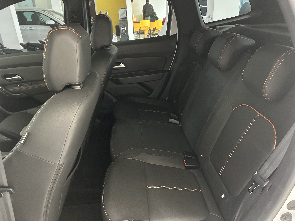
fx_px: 222
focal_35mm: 26
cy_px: 110
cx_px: 148
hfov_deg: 67.3
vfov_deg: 53.1
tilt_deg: -24.7
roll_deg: +3.1
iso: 1000
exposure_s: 1/30
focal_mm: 5.7
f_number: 1.5
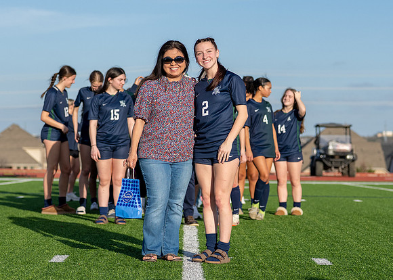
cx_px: 188
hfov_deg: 15.9
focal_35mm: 126
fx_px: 1410
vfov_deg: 11.4
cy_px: 145
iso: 100
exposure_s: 1/4000
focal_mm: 50
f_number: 2
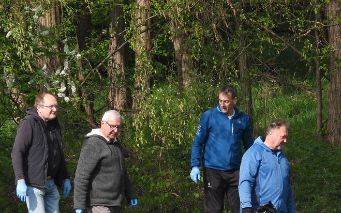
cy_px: 177
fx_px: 7175
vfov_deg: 1.7
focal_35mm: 772
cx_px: 186
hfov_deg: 2.7
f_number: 5
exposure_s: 1/400
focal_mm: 71.9
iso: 100
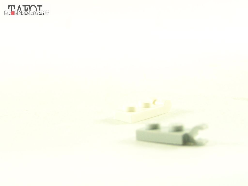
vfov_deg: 21.3
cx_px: 124
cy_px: 93
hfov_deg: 28.2
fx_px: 494
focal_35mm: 69
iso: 400
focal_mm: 11.5
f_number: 3.2
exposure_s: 1/60
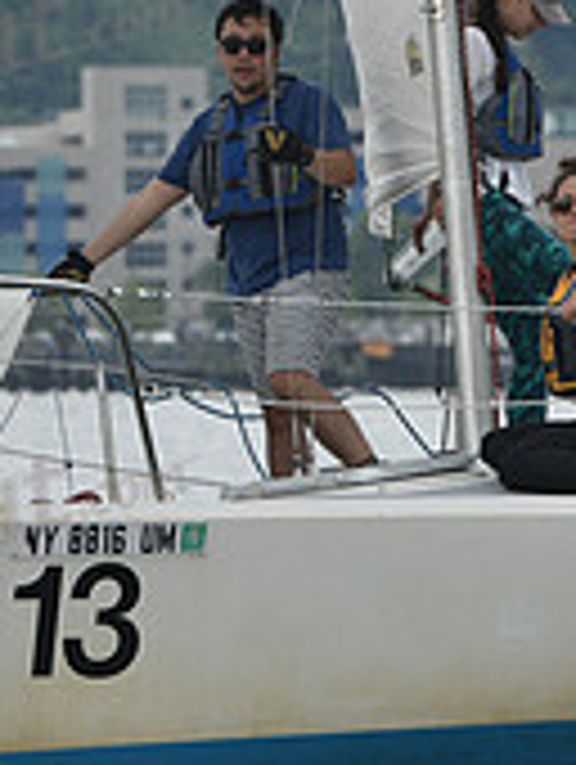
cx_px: 423
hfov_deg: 2.3
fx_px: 14518
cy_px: 245
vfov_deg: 3.0
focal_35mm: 656
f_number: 6.3
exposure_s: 1/1250
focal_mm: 200
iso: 320
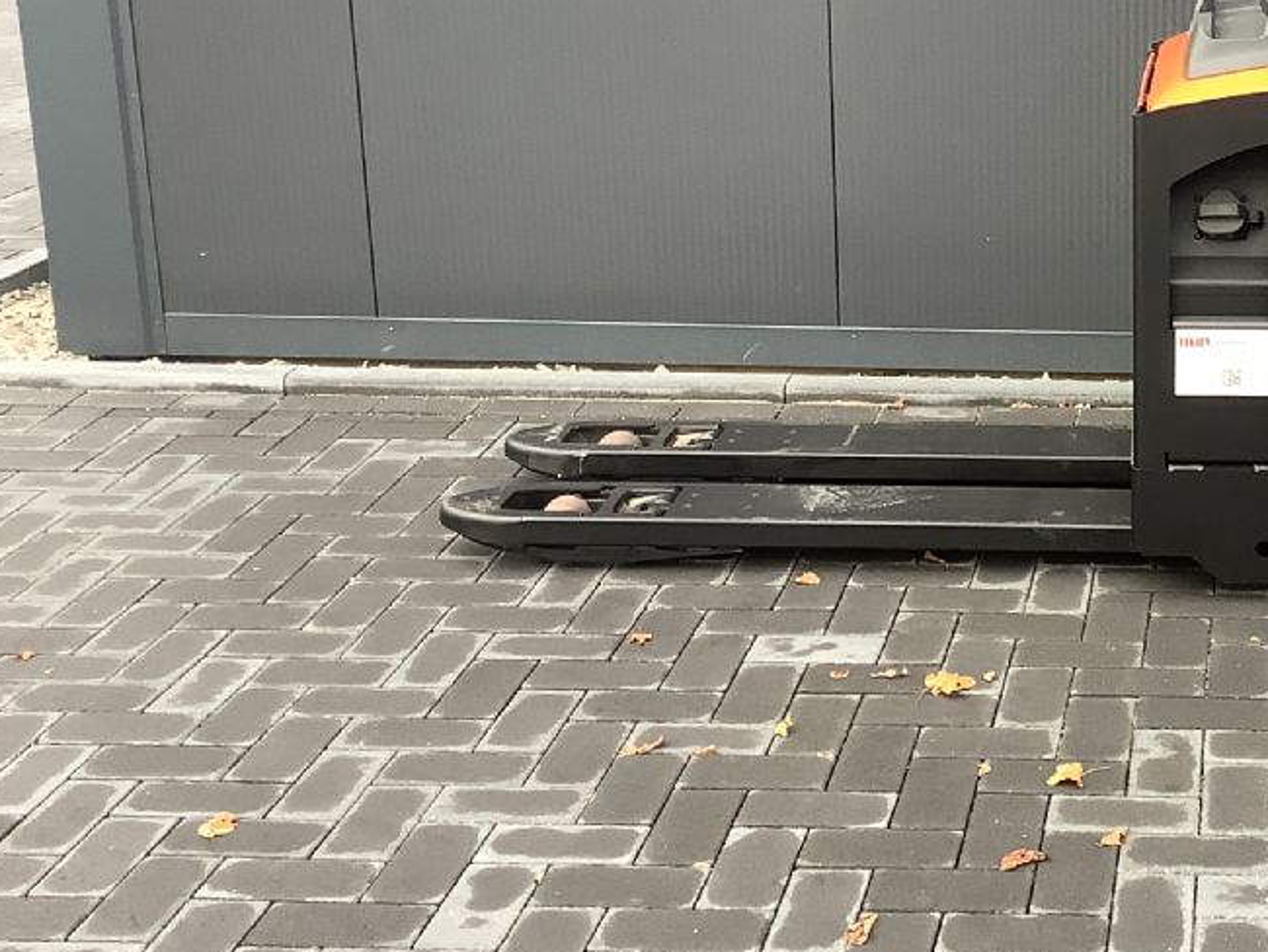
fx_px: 2235
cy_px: 279
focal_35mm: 61
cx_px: 1239
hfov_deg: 29.7
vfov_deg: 23.9
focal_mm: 3.3
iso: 80
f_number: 2.4
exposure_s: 1/120
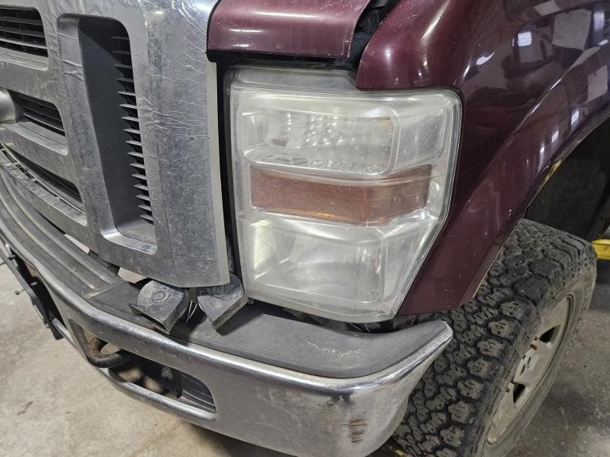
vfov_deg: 56.8
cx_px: 312
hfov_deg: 71.6
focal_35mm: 24
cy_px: 234
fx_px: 423
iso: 500
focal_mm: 5.4
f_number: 1.8
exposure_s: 1/40
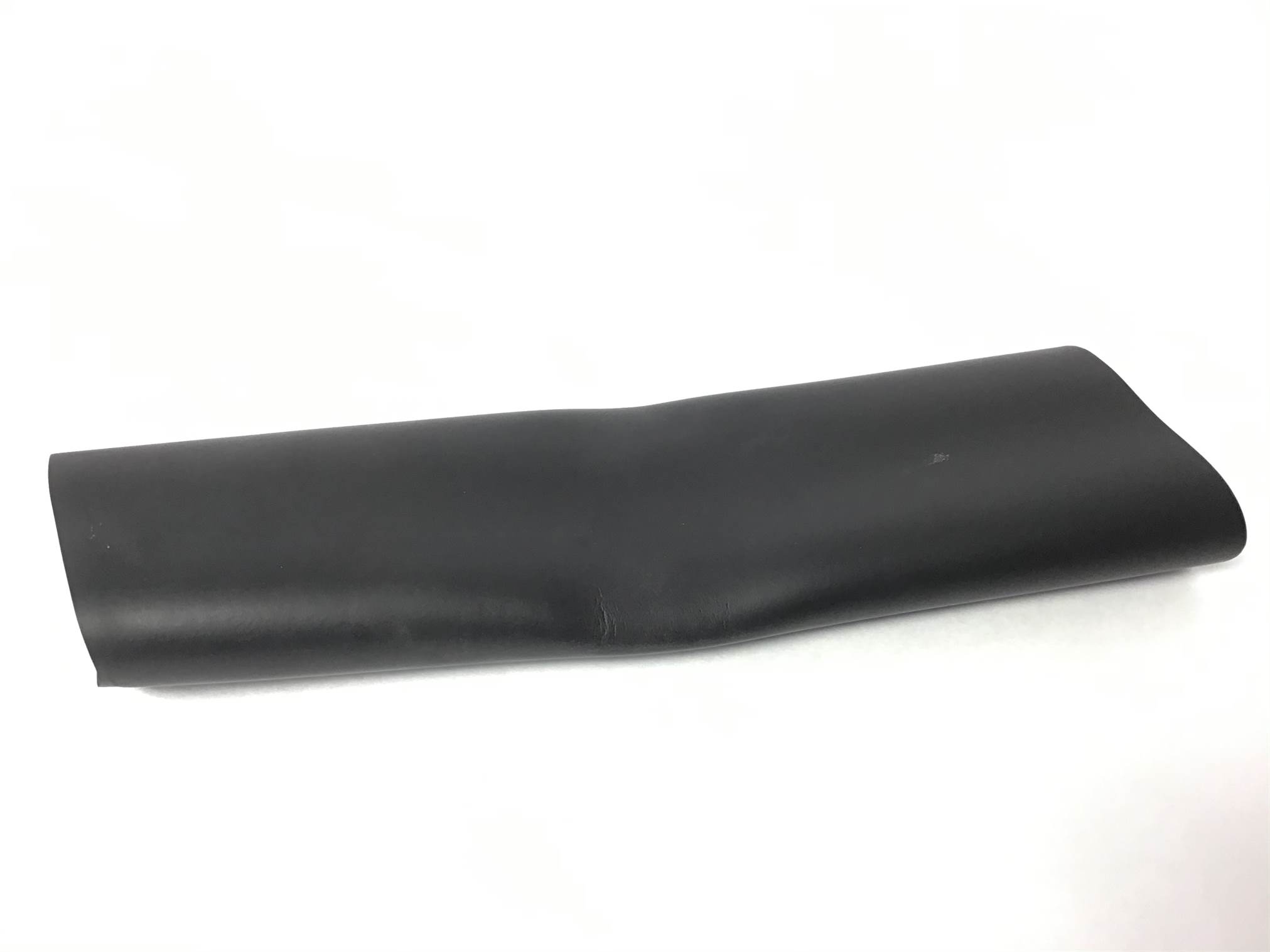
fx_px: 1137
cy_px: 476
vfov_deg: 45.4
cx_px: 635
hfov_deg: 58.4
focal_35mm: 31
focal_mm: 3.3
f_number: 2.4
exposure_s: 1/33
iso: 64
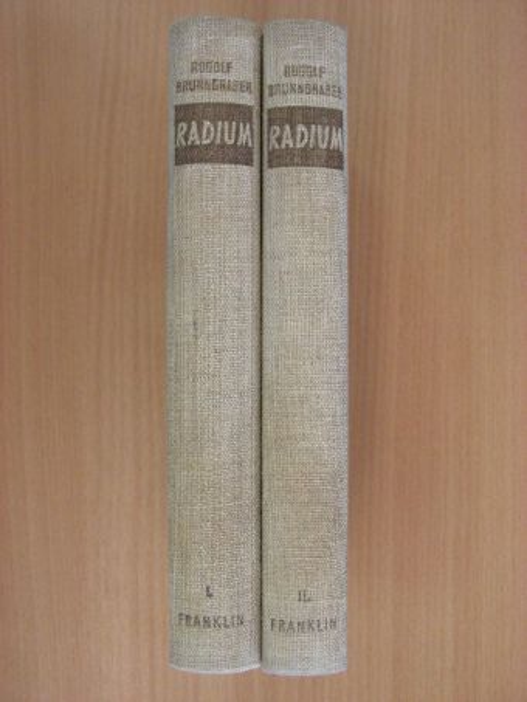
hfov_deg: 32.9
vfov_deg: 42.9
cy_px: 351
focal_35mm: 44
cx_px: 264
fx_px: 893
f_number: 3.5
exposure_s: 1/23
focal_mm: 7.4
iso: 200
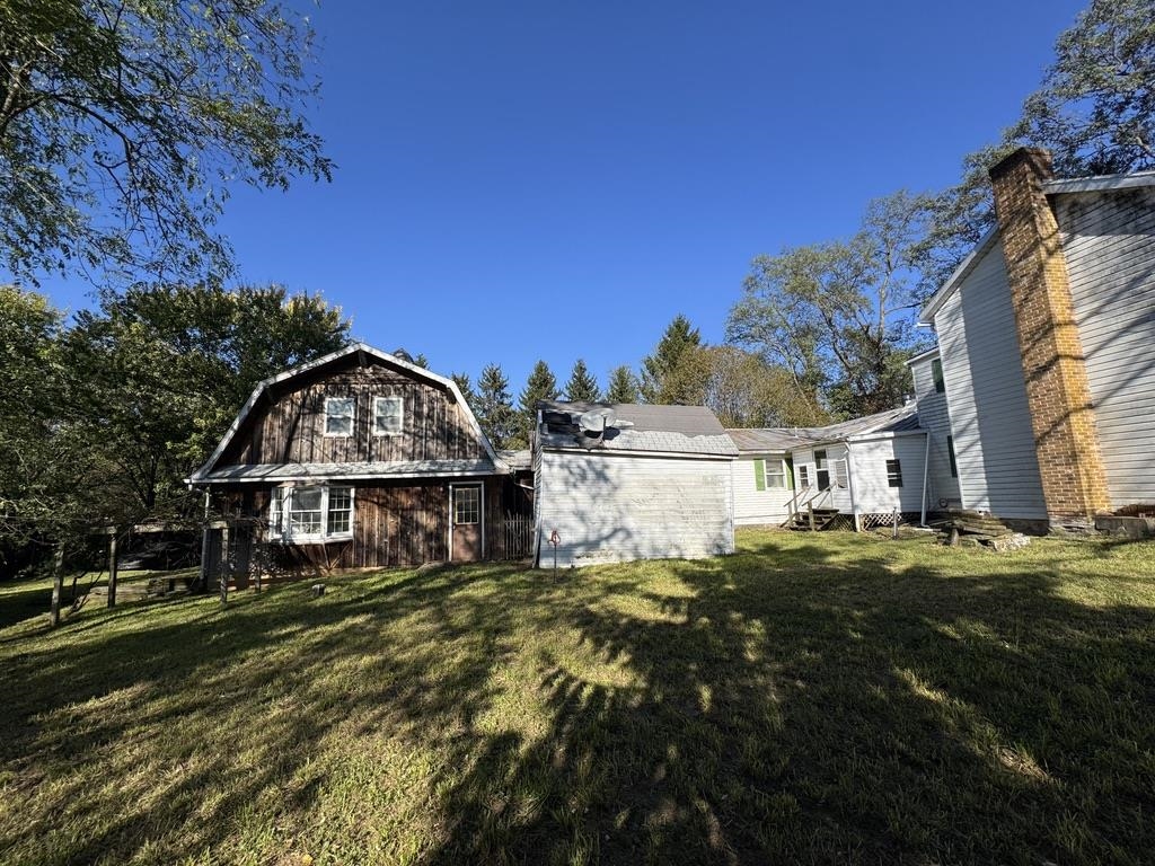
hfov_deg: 102.1
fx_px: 467
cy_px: 433
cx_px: 578
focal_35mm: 14
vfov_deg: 85.7
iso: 50
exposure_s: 1/2028
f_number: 2.2
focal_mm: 2.22
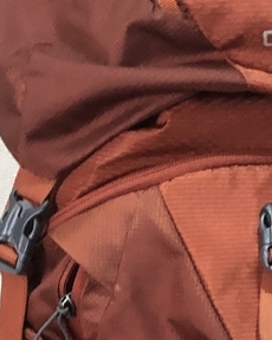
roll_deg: -5.3
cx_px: 255
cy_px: 483
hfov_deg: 13.4
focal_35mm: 114
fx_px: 1148
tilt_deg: -20.5
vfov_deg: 15.7
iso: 100
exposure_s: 1/4
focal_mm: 4
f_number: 1.8
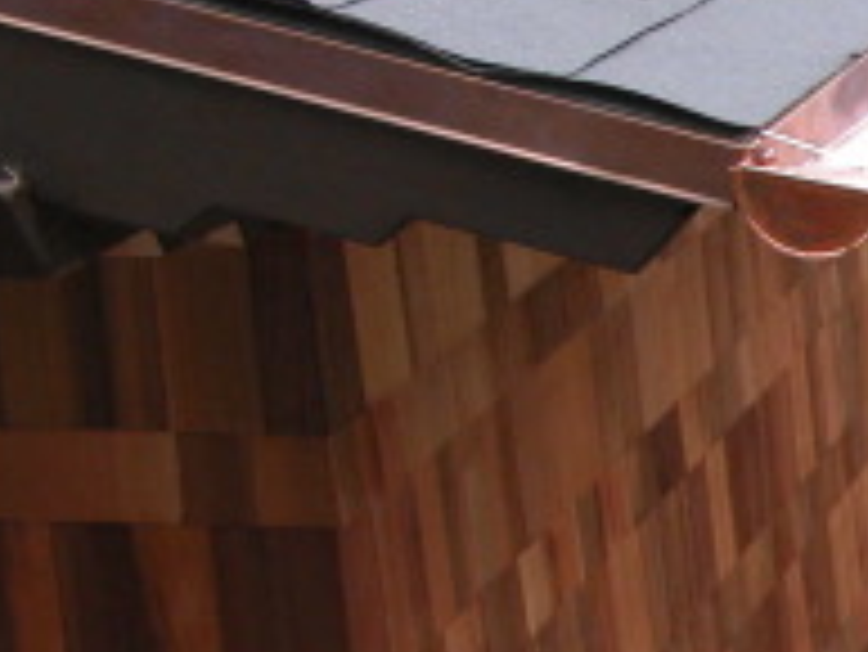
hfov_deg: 15.4
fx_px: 2911
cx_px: 1381
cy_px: 580
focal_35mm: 116
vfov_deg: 12.7
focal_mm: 8.9
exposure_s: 1/107
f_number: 3.5
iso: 100
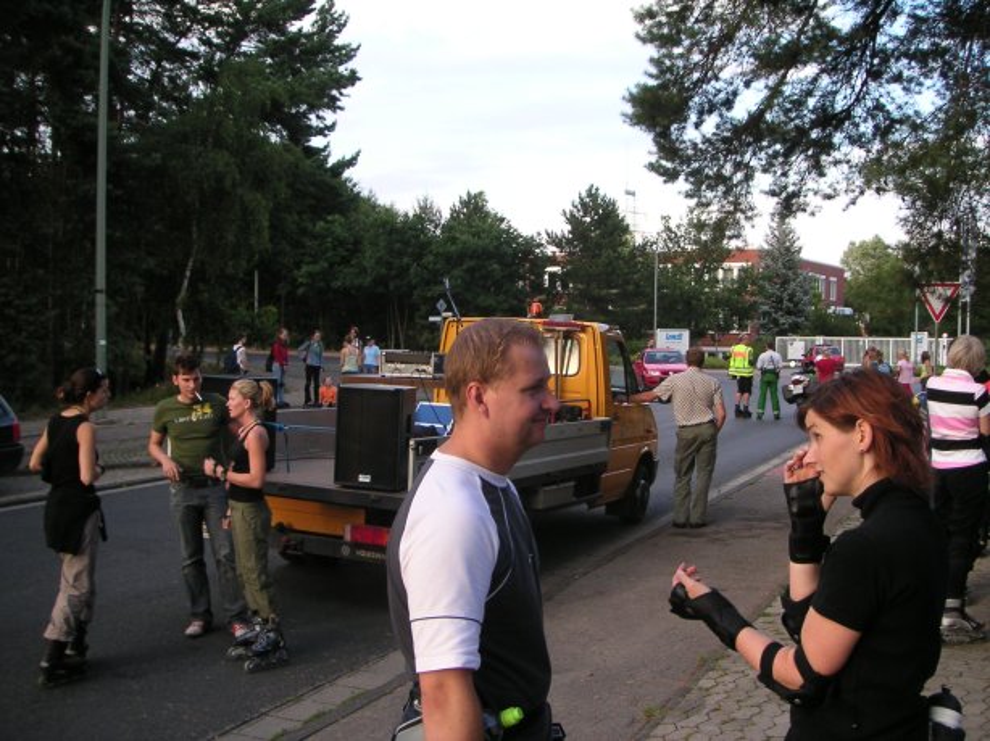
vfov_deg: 37.7
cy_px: 370
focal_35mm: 38
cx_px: 495
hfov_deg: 49.0
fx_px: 1086
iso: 50
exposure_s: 1/125
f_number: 2.8
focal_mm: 6
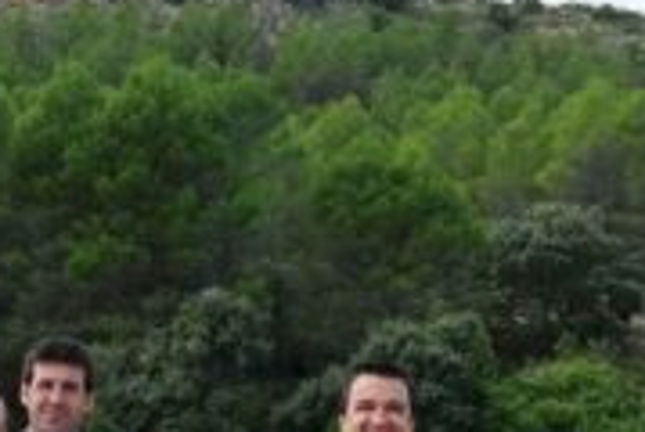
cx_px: 357
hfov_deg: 14.9
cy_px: 785
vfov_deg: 9.5
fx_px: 2459
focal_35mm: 137
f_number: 4.5
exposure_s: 1/500
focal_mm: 12
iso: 100
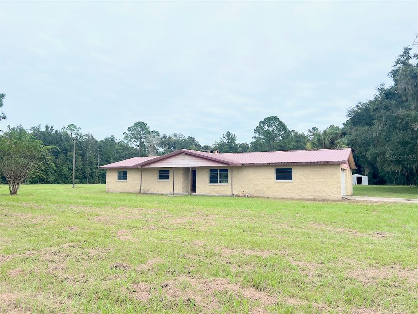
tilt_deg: +4.4
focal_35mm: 26
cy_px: 157
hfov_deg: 67.3
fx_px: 314
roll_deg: -0.5
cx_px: 209
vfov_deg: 53.1
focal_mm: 5.7
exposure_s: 1/3831
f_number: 1.5
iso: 50
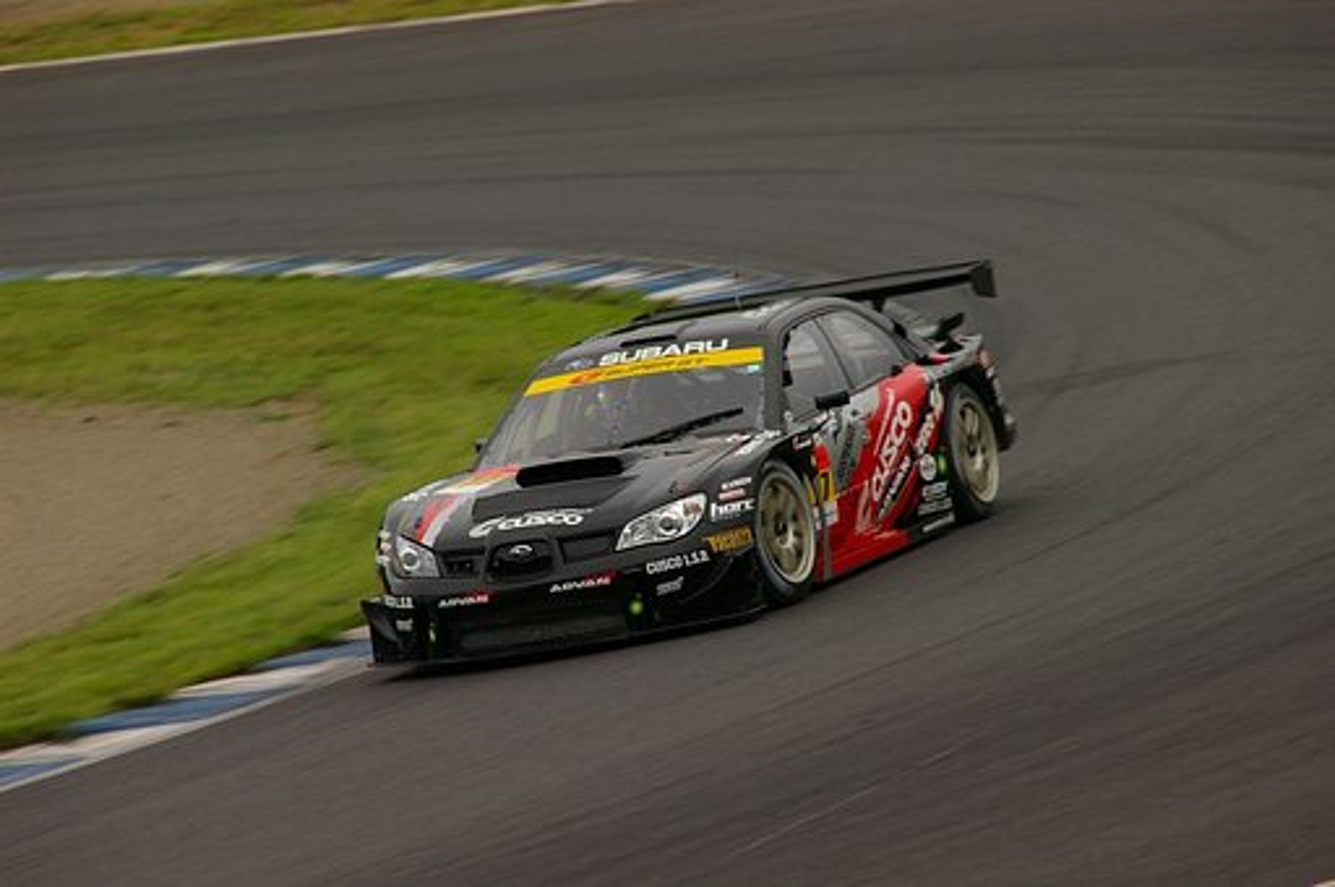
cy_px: 444
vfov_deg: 4.6
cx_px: 668
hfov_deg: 6.9
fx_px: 11111
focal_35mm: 300
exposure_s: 1/160
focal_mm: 200
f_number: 8
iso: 200
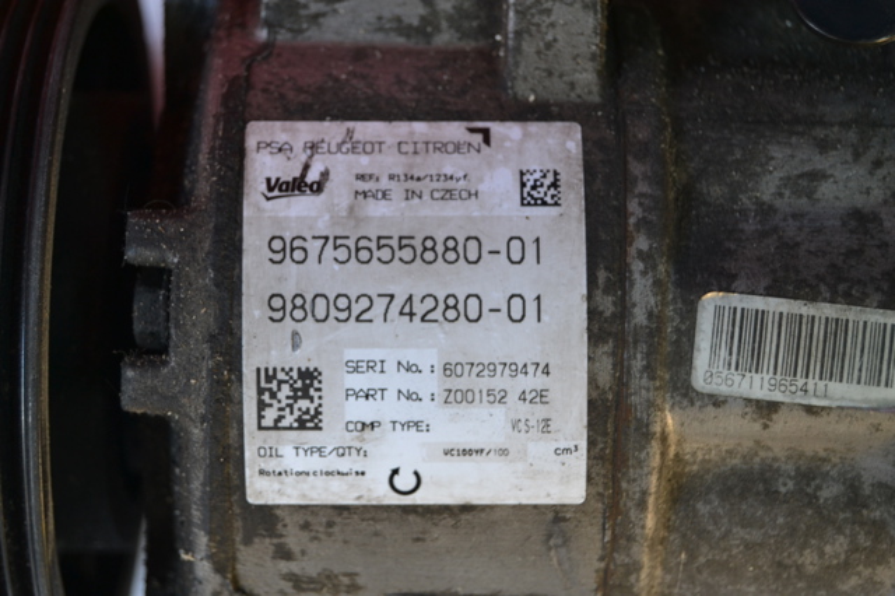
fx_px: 1938
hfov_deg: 26.0
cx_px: 448
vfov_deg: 17.5
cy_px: 298
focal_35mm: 78
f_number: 5.6
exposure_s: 1/60
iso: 640
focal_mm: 52
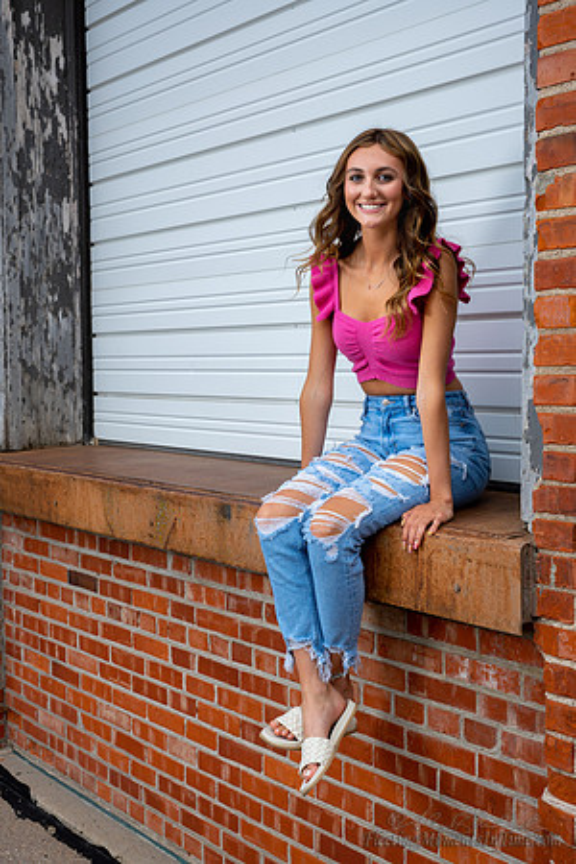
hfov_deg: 33.4
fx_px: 960
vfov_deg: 48.5
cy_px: 432
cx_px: 288
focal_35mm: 40
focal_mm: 40
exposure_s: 1/160
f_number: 6.3
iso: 100
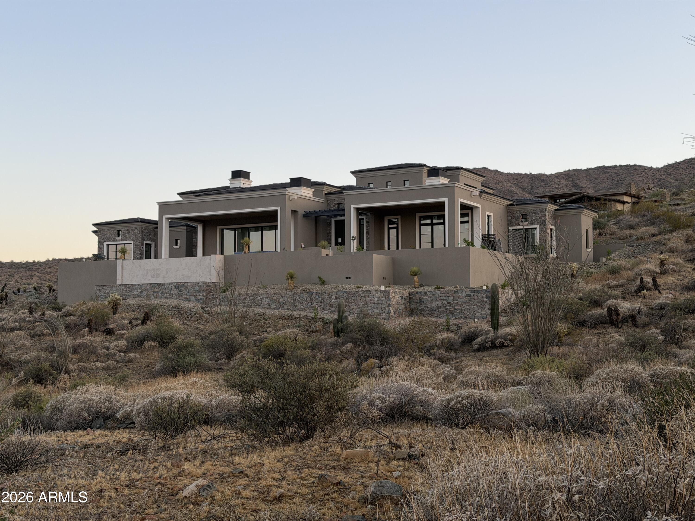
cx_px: 348
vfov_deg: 30.3
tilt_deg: +4.8
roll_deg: +0.0
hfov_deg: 39.7
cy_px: 260
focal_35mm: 48
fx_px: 964
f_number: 1.78
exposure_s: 1/394
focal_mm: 6.76
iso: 64
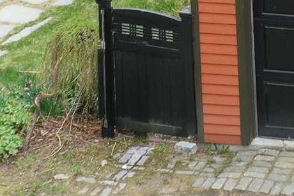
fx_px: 1528
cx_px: 444
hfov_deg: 10.6
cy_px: -232
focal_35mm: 187
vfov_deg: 7.0
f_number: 4.5
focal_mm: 10.26
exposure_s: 1/120
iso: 100
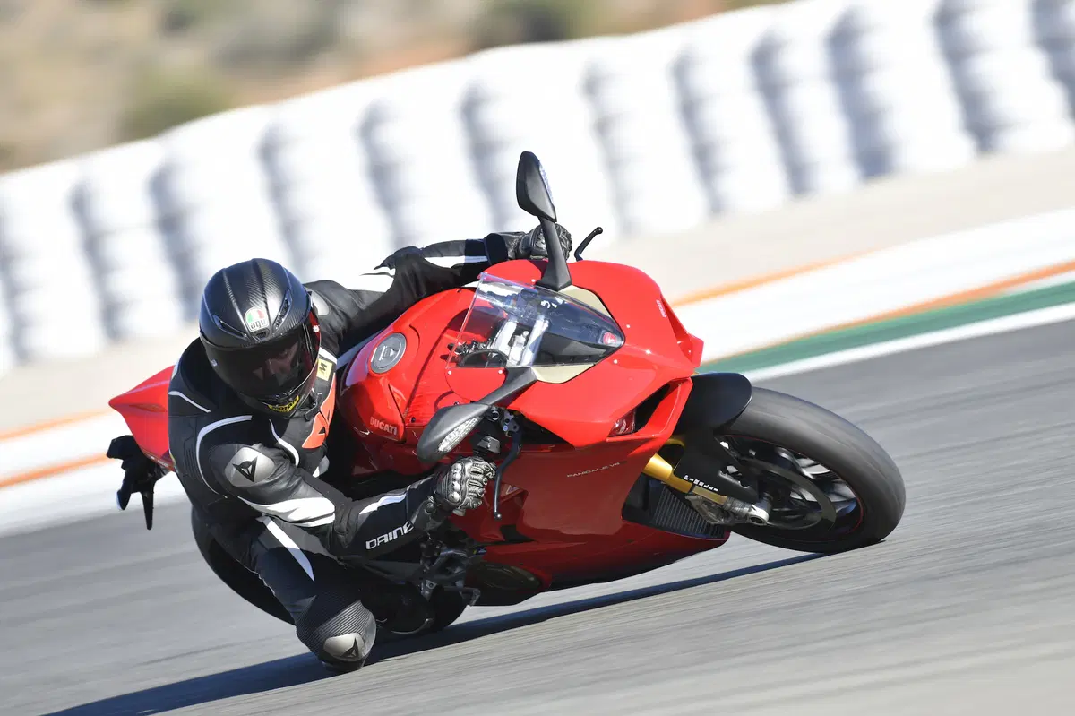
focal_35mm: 600
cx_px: 538
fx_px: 17908
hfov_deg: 3.4
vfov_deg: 2.3
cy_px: 358
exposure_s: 1/320
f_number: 7.1
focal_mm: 500
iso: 100
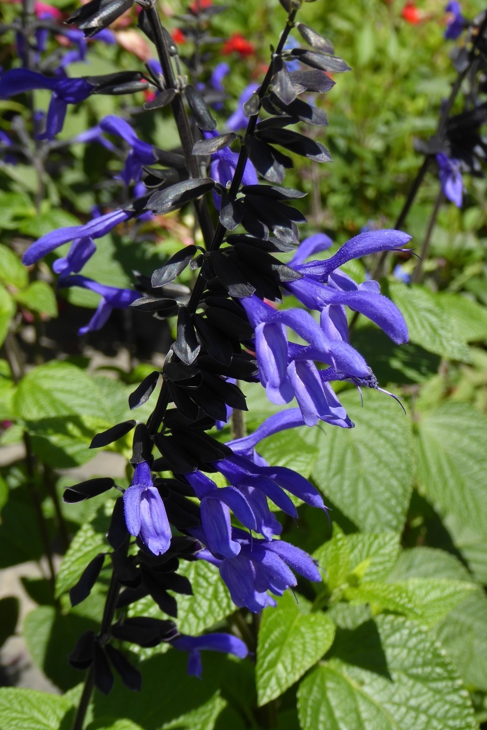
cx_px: 270
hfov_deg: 16.5
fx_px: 1684
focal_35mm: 83
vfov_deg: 24.5
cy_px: 367
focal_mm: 14.1
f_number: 4.7
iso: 80
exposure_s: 1/250
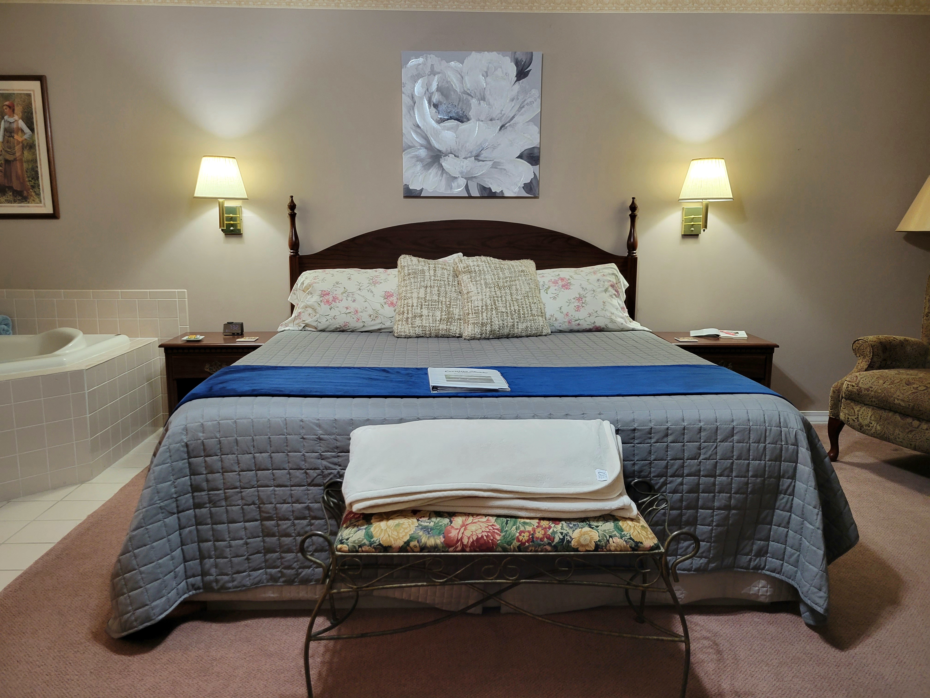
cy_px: 349
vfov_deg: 53.1
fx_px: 699
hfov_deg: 67.3
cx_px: 465
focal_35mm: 26
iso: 200
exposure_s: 1/40
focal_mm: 5.4
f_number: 1.8
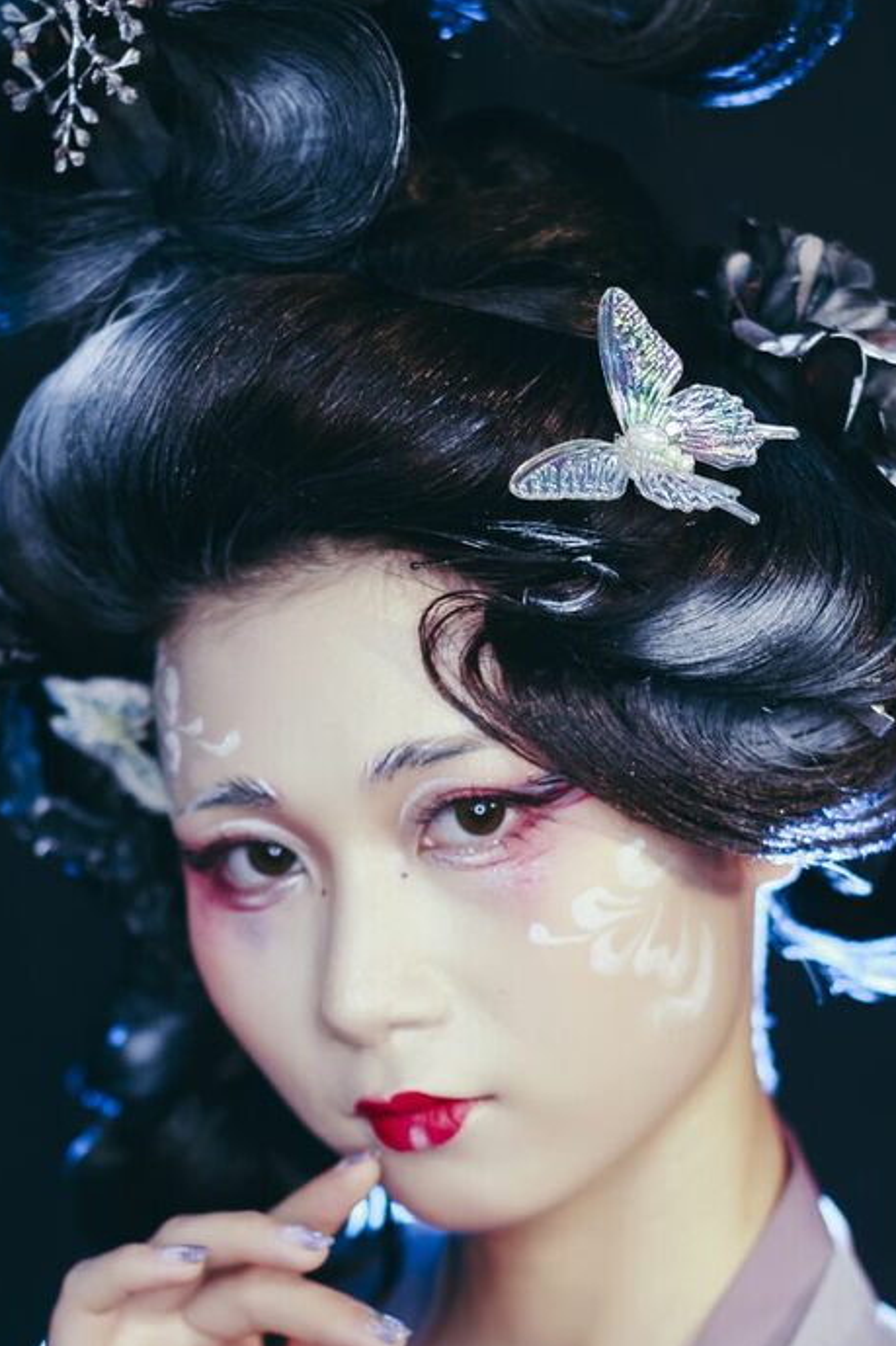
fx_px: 4183
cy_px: 862
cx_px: 535
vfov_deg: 18.2
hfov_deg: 12.2
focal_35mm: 112
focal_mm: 50
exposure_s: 1/100
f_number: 2
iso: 320
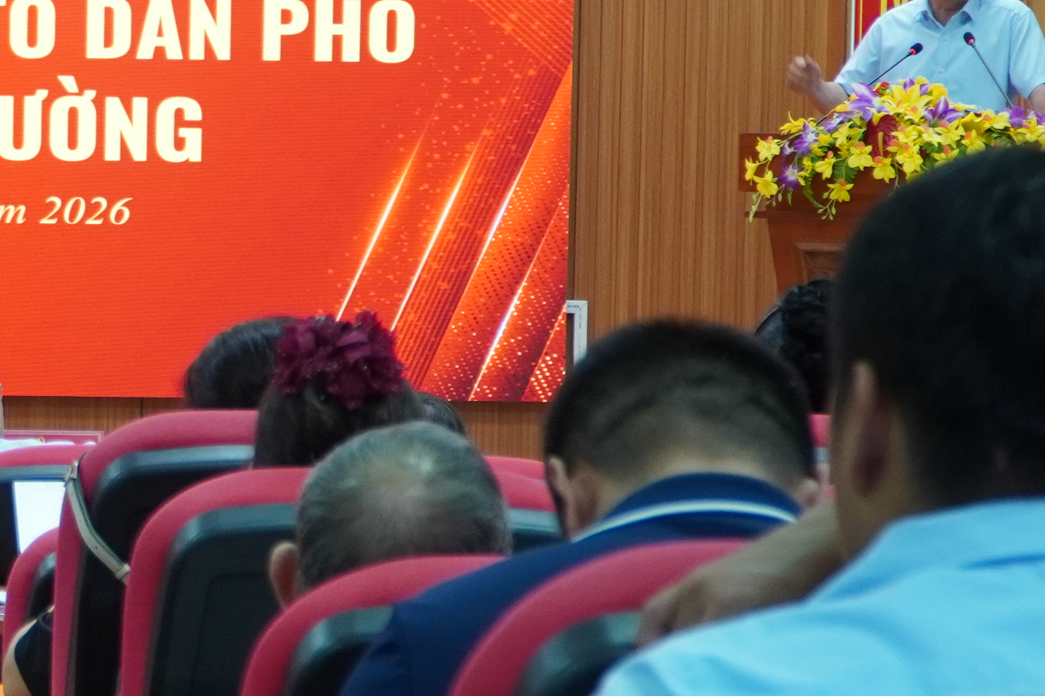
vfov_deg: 9.4
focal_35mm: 146
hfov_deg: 13.6
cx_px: -279
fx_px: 4228
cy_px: 436
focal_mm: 29
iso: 640
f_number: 4
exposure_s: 1/50
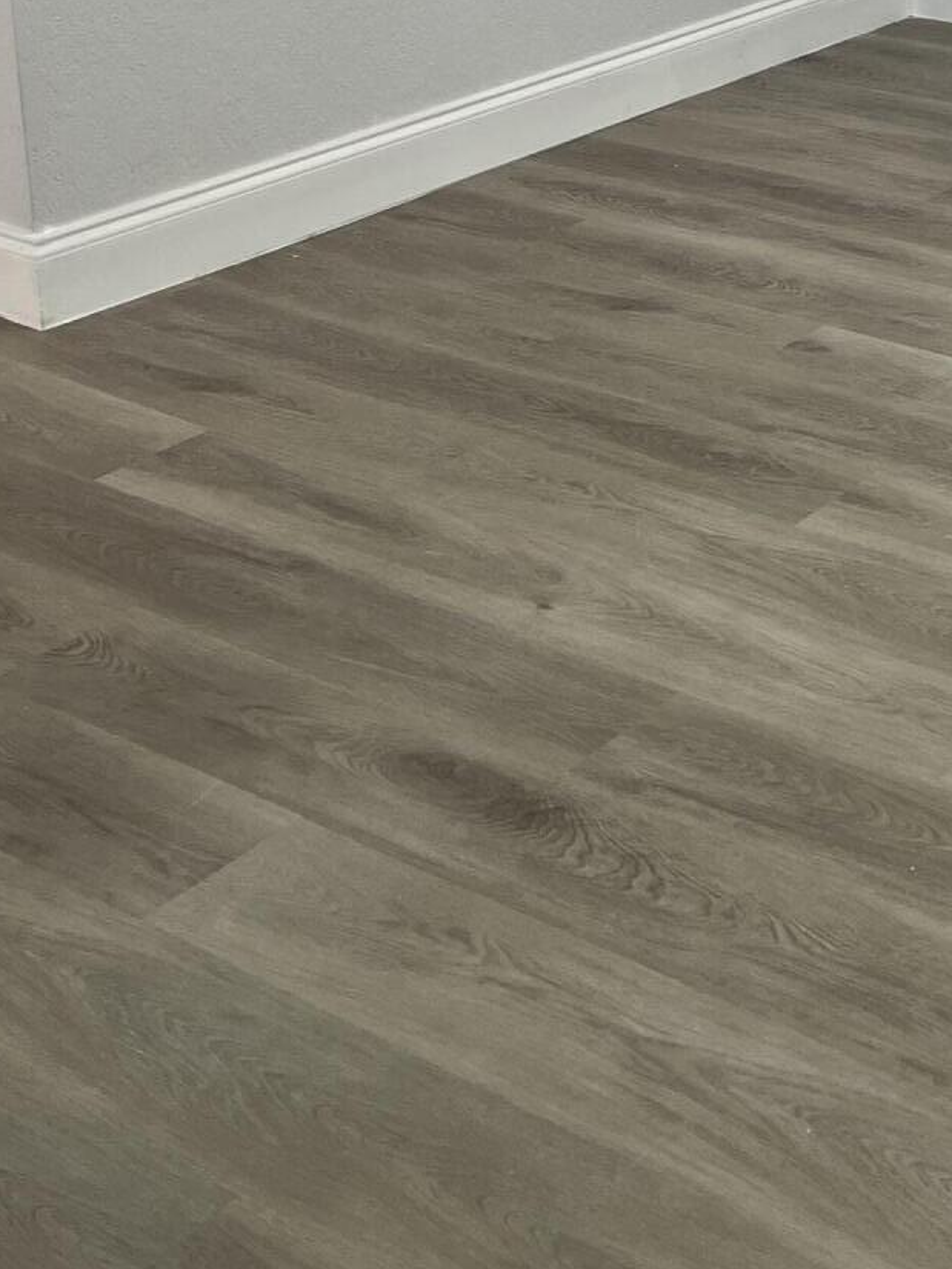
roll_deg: -1.0
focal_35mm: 63
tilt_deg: -14.1
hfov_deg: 22.4
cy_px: 28
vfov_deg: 28.9
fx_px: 2310
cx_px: 964
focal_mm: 5.1
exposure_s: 1/120
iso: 125
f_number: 1.6
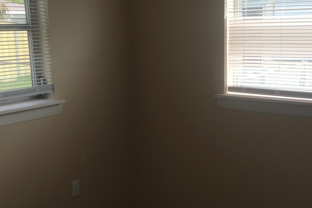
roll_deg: +2.0
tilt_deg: -12.9
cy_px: 135
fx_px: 485
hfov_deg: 35.5
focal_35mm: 56
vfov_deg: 24.1
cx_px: 189
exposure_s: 1/215
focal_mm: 4.15
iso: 25
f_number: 2.2
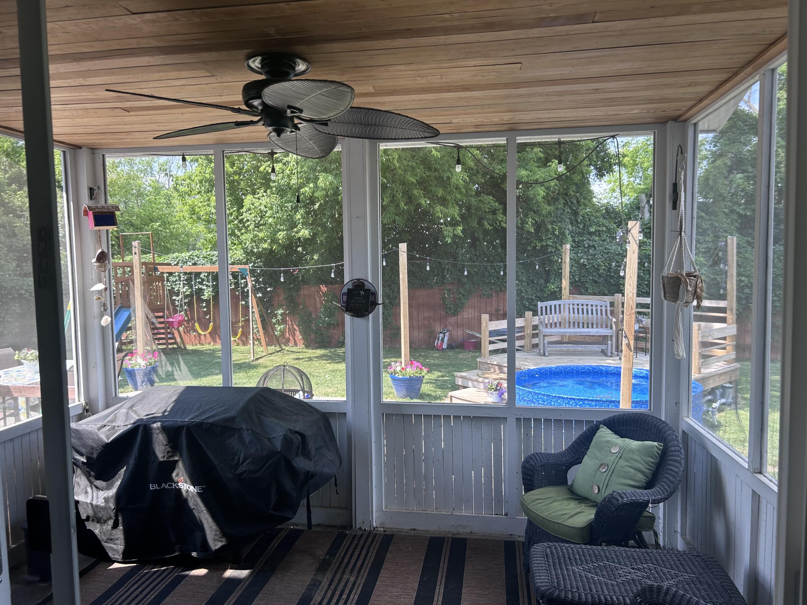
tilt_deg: -3.6
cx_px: 404
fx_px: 606
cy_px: 302
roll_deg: +1.4
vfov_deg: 53.1
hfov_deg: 67.3
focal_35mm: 26
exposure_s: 1/397
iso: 50
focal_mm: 5.7
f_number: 1.5
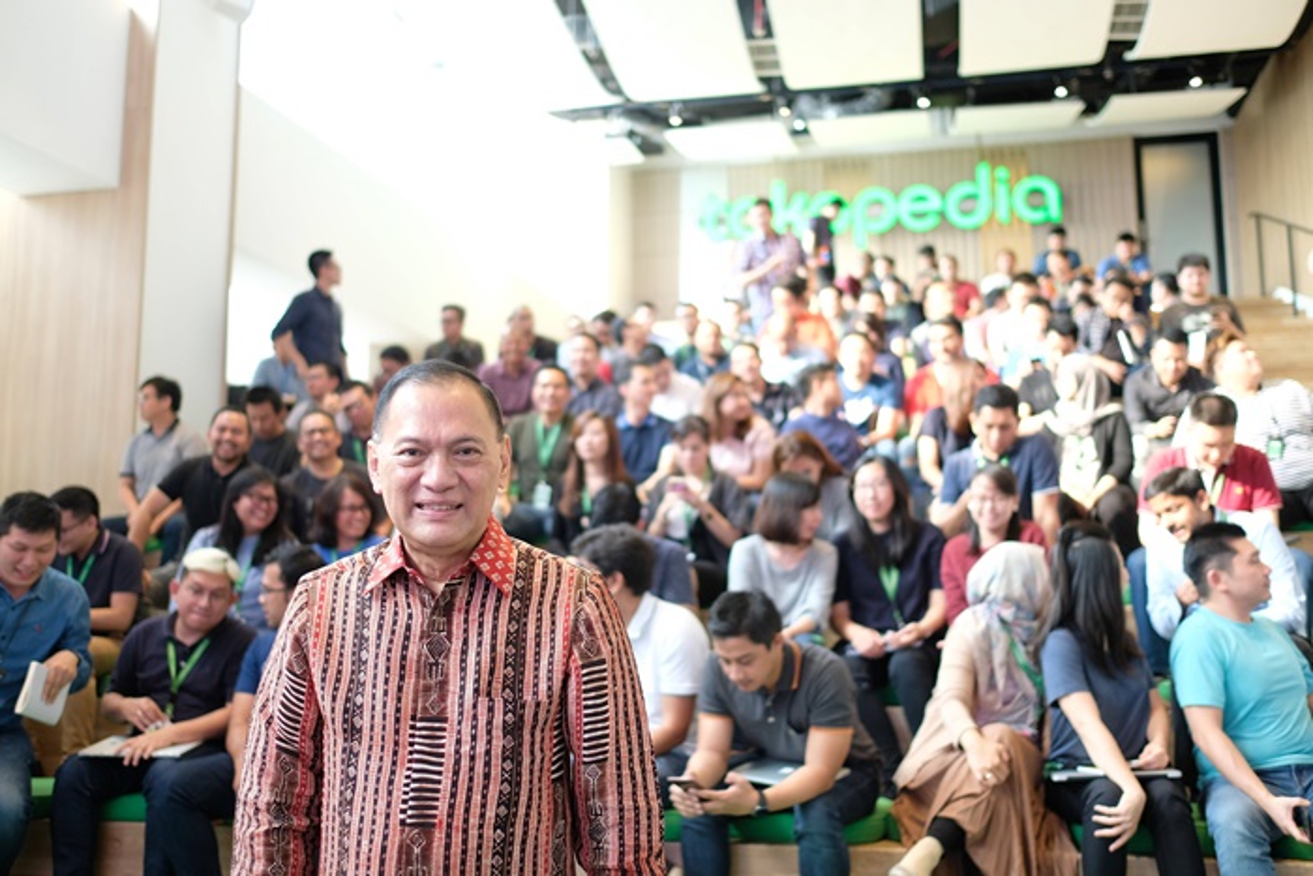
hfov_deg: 54.4
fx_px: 1277
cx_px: 656
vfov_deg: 37.9
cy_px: 438
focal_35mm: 35
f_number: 1.4
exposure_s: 1/60
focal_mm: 23
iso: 200
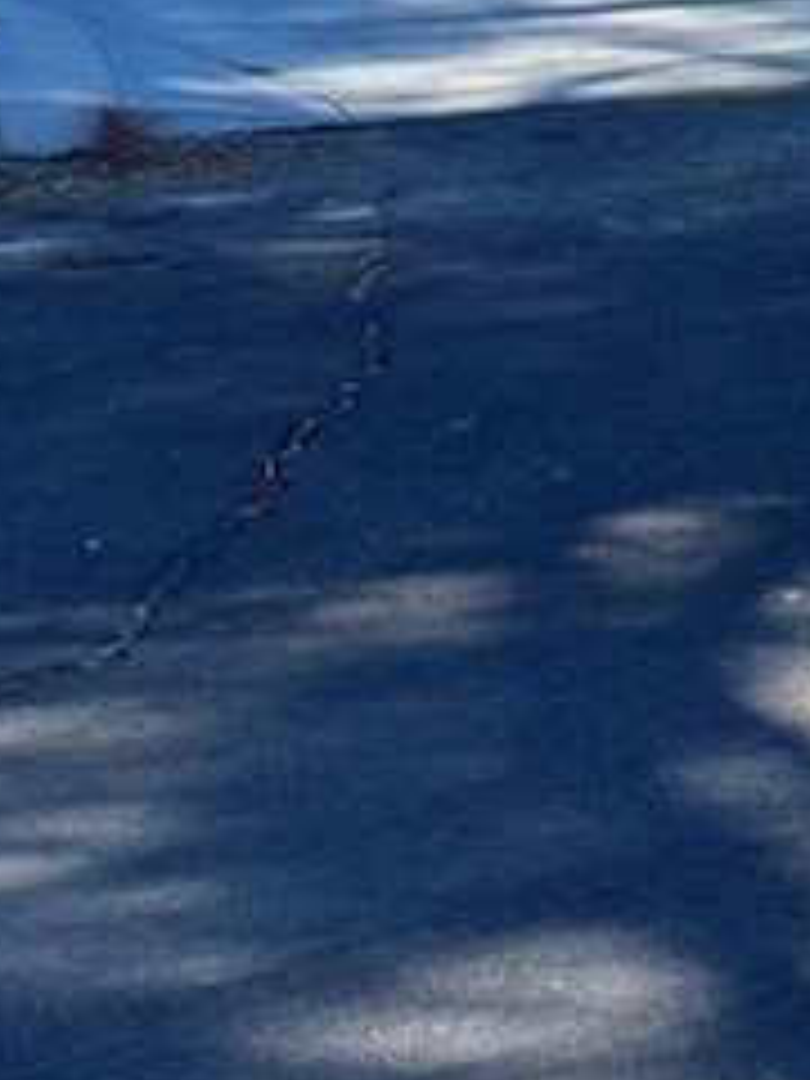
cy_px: -306
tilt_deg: -8.0
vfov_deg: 16.8
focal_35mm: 111
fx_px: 3463
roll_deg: +2.6
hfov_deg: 13.1
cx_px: 828
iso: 50
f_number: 1.6
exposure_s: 1/1776
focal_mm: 5.1
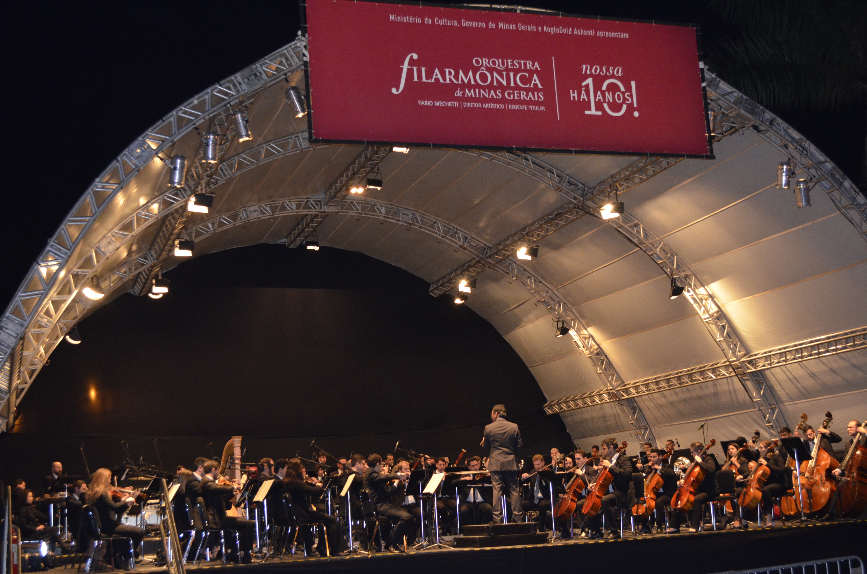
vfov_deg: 28.0
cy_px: 287
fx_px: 1154
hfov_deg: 41.2
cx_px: 434
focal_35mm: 48
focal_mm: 32
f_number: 4.8
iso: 2500
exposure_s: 1/60
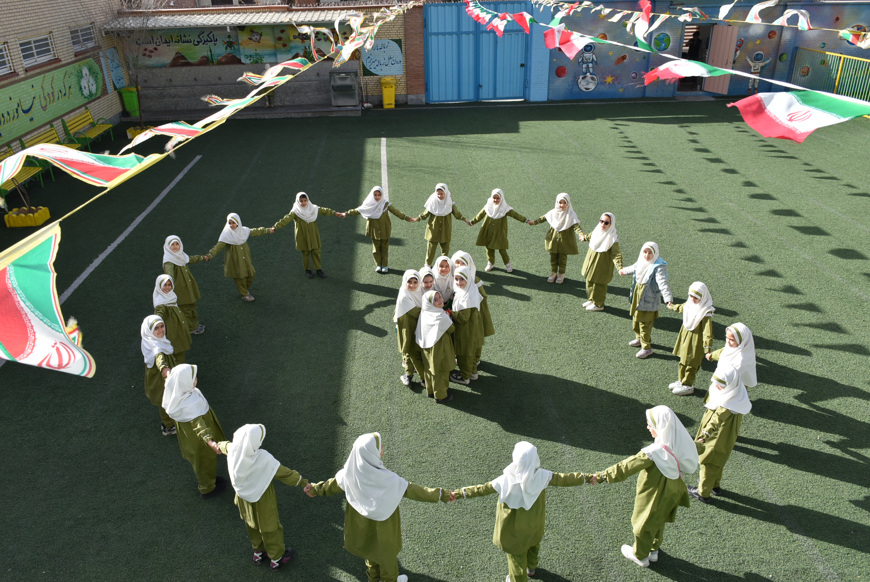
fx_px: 653
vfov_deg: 48.0
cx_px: 435
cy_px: 291
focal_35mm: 27
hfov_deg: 67.3
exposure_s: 1/250
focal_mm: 18
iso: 180
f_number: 8
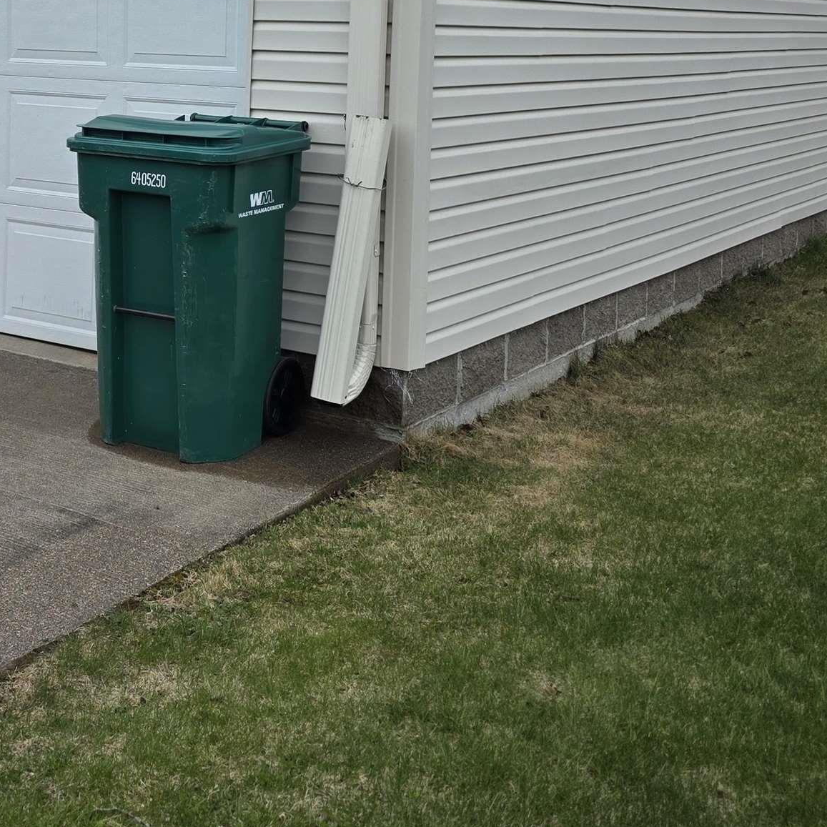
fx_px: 1460
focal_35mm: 54
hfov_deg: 30.0
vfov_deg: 30.2
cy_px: 81
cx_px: 54
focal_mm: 6.3
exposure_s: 1/3291
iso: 80
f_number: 1.7
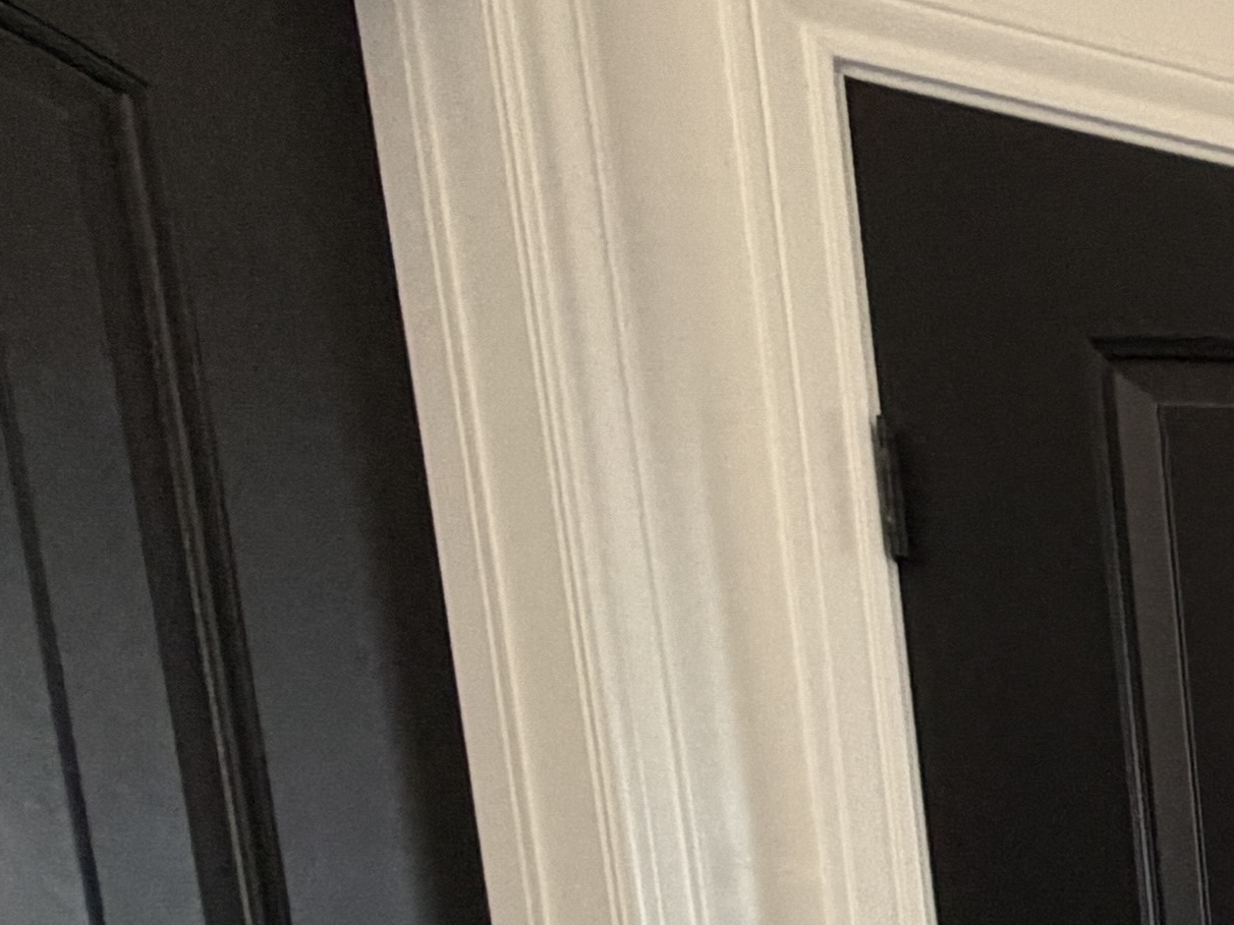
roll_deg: +0.7
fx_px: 2353
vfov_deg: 18.1
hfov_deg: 18.8
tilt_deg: -10.5
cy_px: 1614
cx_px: 2456
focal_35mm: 66
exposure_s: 1/121
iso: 160
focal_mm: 2.22
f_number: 2.2
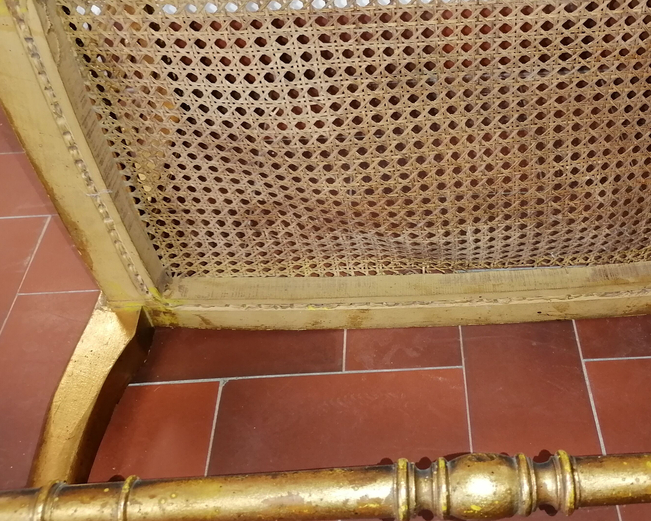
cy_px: 192
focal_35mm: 38
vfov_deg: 38.9
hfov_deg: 47.3
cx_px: 427
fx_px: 732
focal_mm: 5.4
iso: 160
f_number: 1.8
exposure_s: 1/33.3
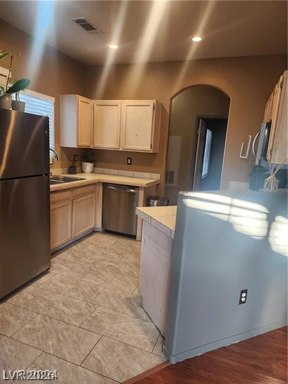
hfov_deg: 58.9
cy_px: 192
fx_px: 255
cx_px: 144
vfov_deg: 73.9
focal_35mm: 23
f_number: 1.8
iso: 200
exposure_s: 1/120
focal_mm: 6.4
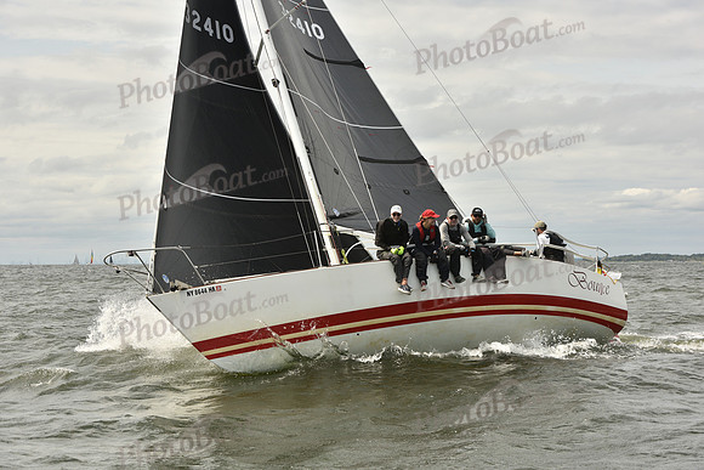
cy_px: 235
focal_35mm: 70
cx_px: 352
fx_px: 1369
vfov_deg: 19.5
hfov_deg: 28.8
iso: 250
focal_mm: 70
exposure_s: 1/800
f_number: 9
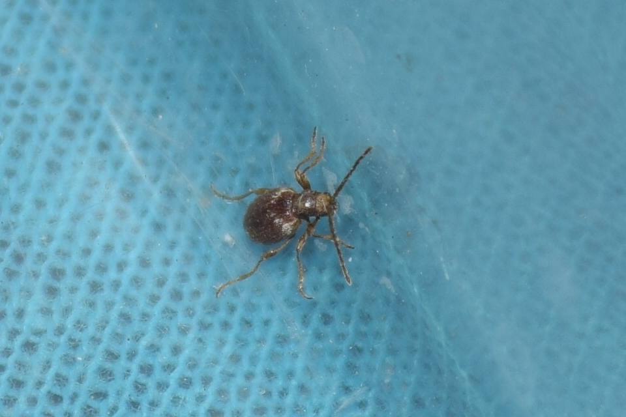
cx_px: 313
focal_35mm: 195
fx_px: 3391
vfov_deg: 7.0
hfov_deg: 10.5
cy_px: 208
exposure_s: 1/160
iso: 100
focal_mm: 130
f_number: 8
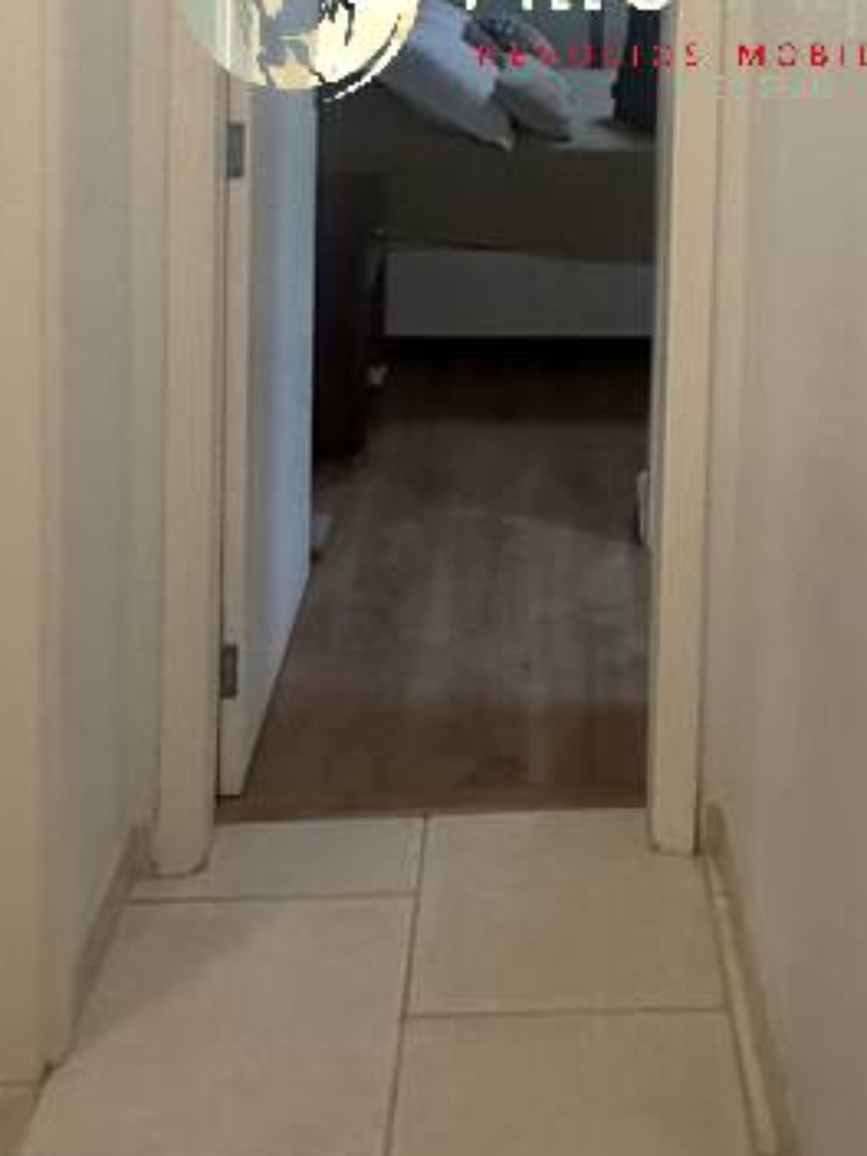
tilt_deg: -2.1
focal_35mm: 43
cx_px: 624
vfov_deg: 38.5
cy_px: -20
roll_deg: -3.5
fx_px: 1436
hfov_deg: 33.1
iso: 500
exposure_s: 1/60
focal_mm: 2.22
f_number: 2.2
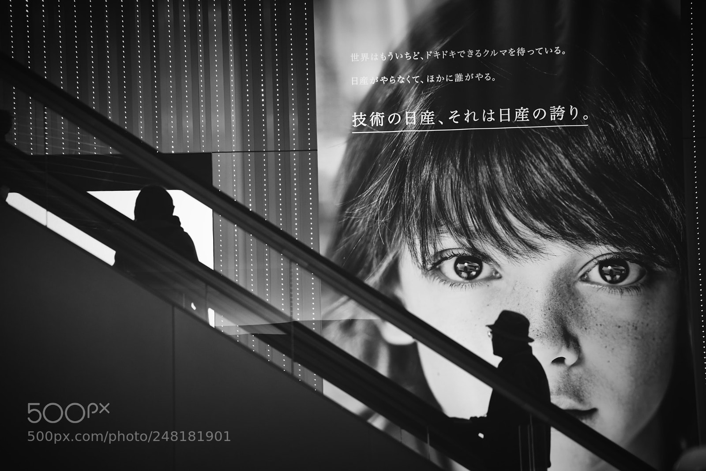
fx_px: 2354
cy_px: 236
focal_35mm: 120
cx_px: 353
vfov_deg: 11.4
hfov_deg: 17.1
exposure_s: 1/125
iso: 900
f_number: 4
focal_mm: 120
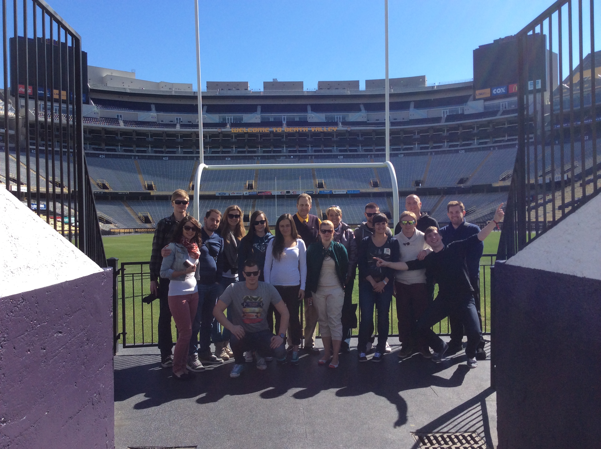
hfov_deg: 55.4
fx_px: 572
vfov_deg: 42.8
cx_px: 300
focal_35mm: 33
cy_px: 224
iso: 32
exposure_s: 1/1192
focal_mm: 3.3
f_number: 2.4
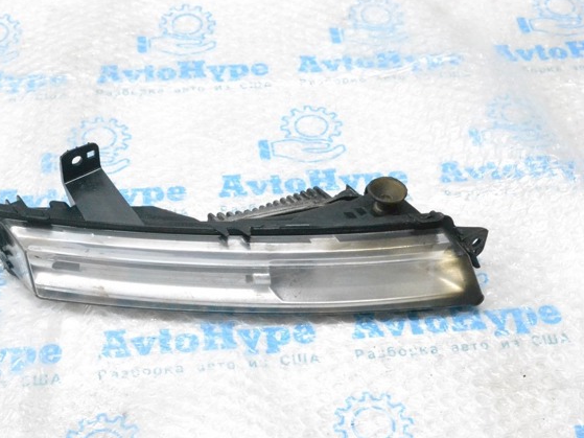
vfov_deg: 22.2
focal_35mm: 66
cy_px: 217
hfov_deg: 29.4
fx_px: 1113
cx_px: 251
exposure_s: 1/160
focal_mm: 40
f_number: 9
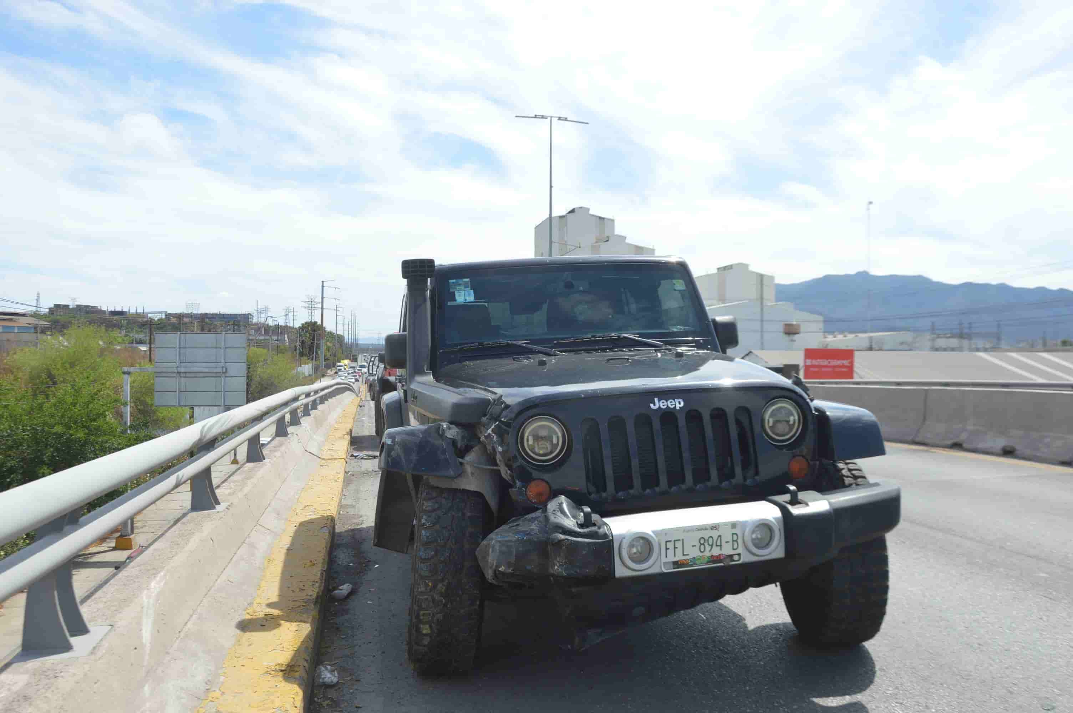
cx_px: 536
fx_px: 804
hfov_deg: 67.4
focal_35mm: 27
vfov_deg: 47.8
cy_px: 356
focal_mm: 18
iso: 100
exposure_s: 1/250
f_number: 8
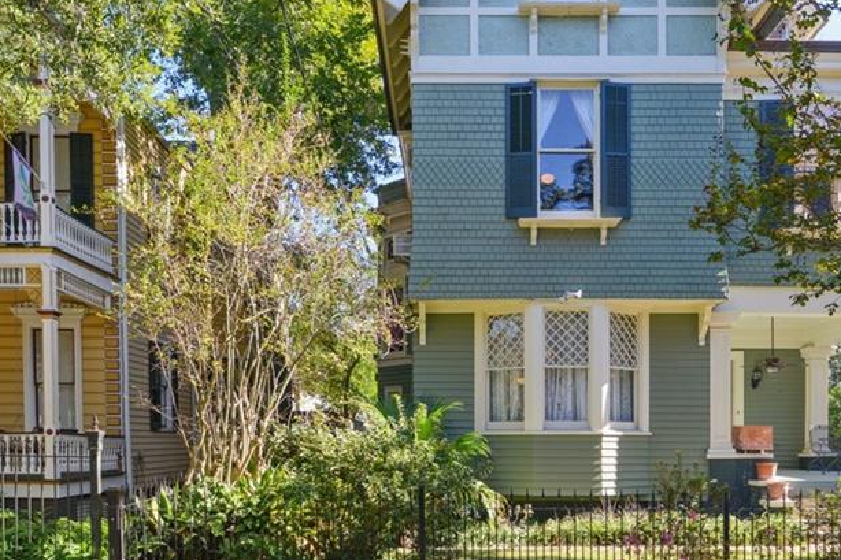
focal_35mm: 35
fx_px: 817
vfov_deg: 37.3
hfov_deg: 51.0
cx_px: 678
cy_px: 169
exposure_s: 1/160
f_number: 10
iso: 400
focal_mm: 21
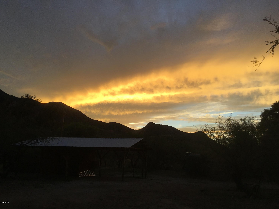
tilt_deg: +11.4
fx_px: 250
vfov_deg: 45.4
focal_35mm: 31
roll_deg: -0.8
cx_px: 140
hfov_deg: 58.4
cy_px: 104
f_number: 2.4
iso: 25
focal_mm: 3.3
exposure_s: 1/369
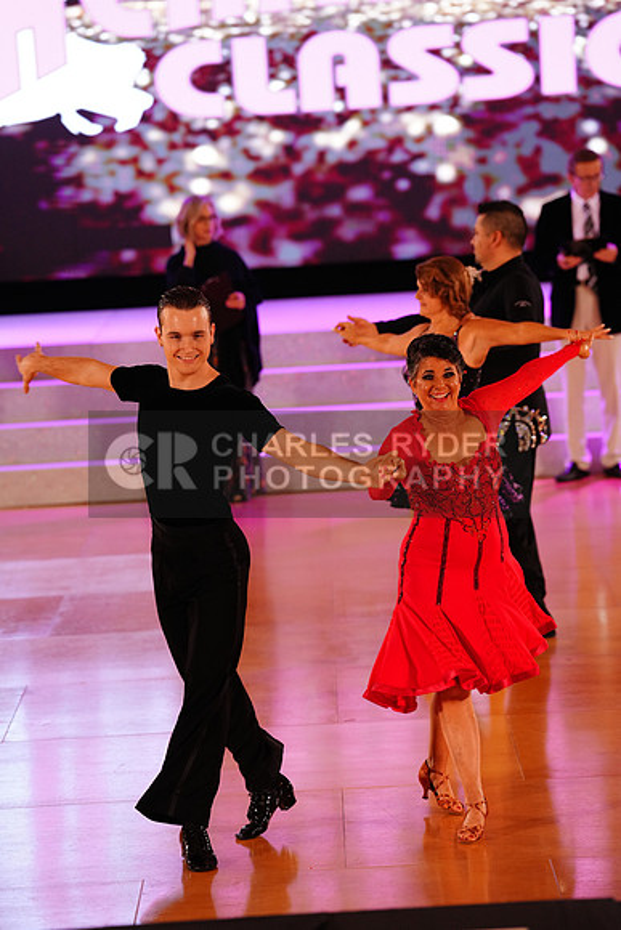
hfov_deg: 9.2
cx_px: 310
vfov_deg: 13.8
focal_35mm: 149
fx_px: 3853
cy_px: 465
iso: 2000
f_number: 3.5
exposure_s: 1/160
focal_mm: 149
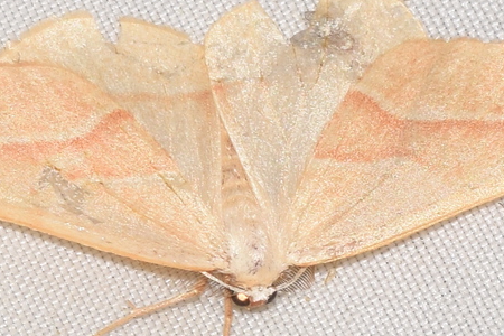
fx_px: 6272
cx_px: 245
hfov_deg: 4.6
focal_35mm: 448
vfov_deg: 3.1
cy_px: 164
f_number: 13
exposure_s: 1/160
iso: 100
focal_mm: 140
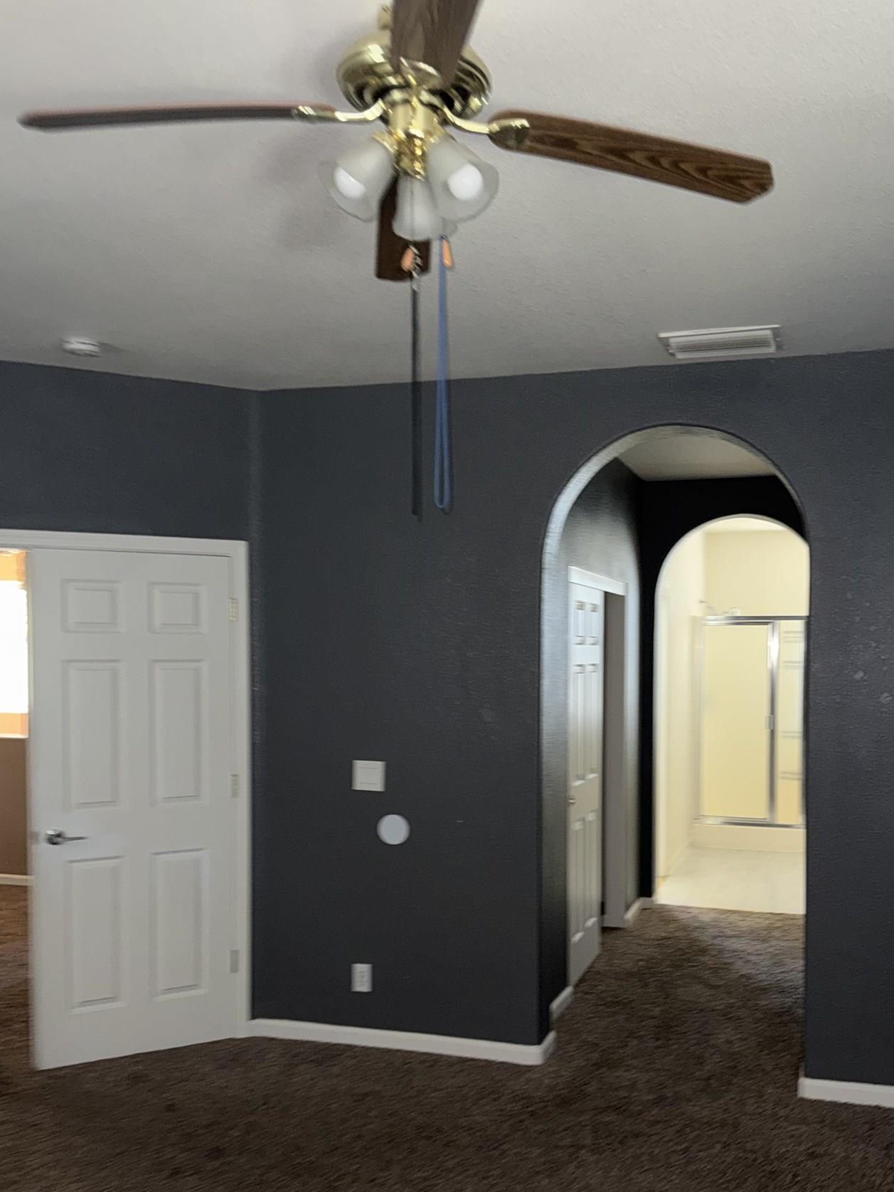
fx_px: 1136
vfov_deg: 55.1
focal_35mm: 33
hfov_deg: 42.9
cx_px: 484
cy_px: 683
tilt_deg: +1.6
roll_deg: -0.1
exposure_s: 1/13
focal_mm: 6.76
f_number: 1.78
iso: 160
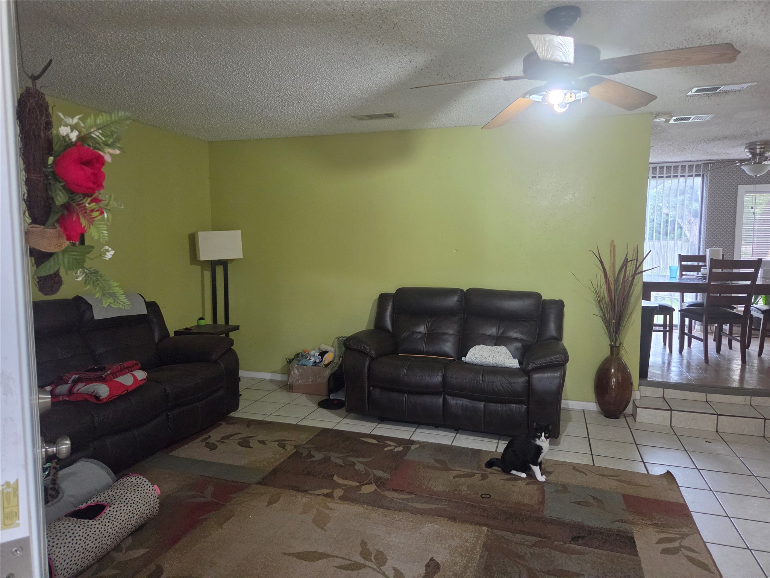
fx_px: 512
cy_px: 289
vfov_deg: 58.9
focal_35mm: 23
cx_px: 385
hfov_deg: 73.9
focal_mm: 5.4
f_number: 1.8
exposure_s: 1/120
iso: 800
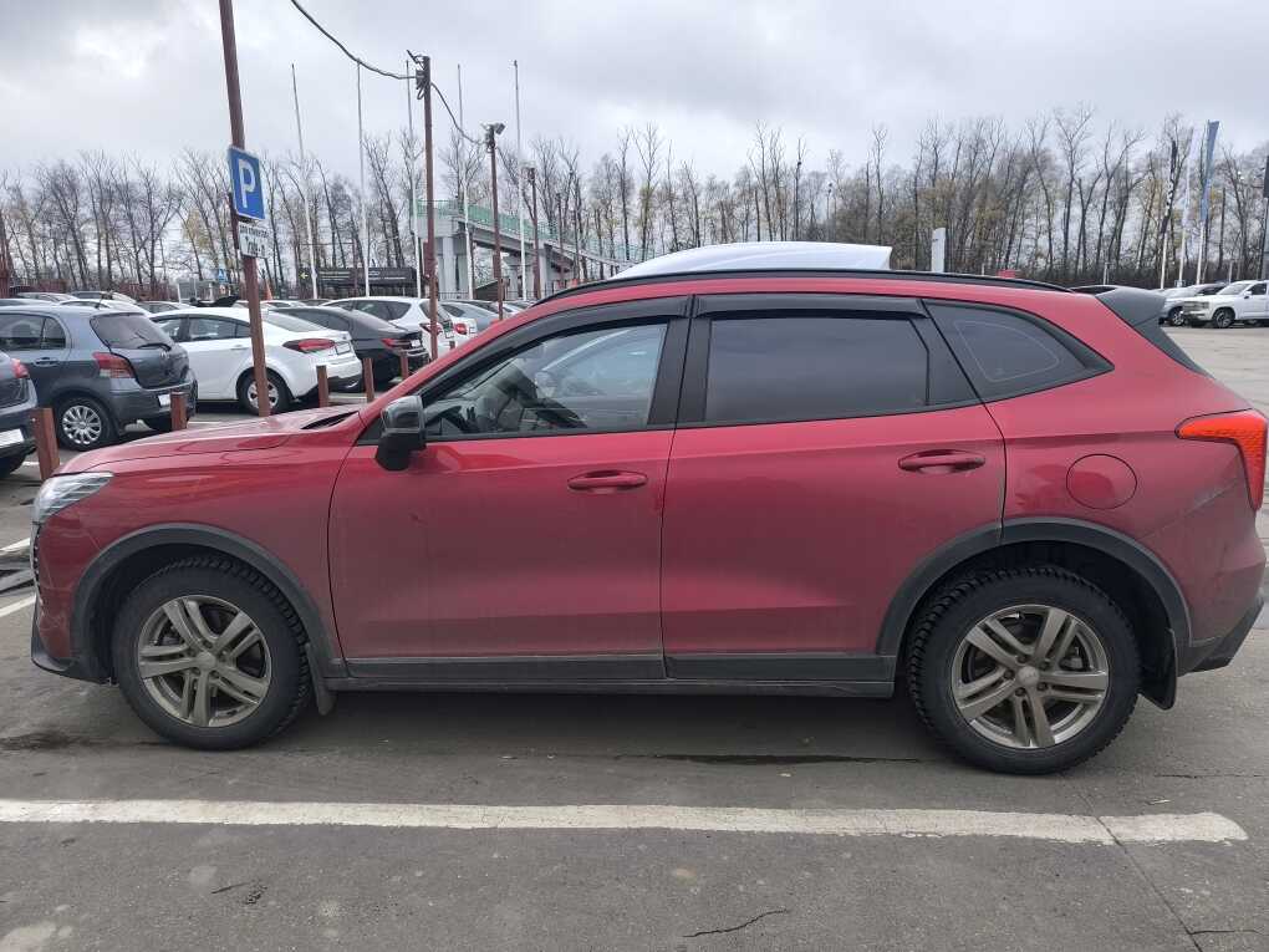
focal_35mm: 23
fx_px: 843
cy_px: 476
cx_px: 634
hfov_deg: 73.9
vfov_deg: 58.9
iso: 50
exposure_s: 1/215
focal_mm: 6.14
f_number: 1.65
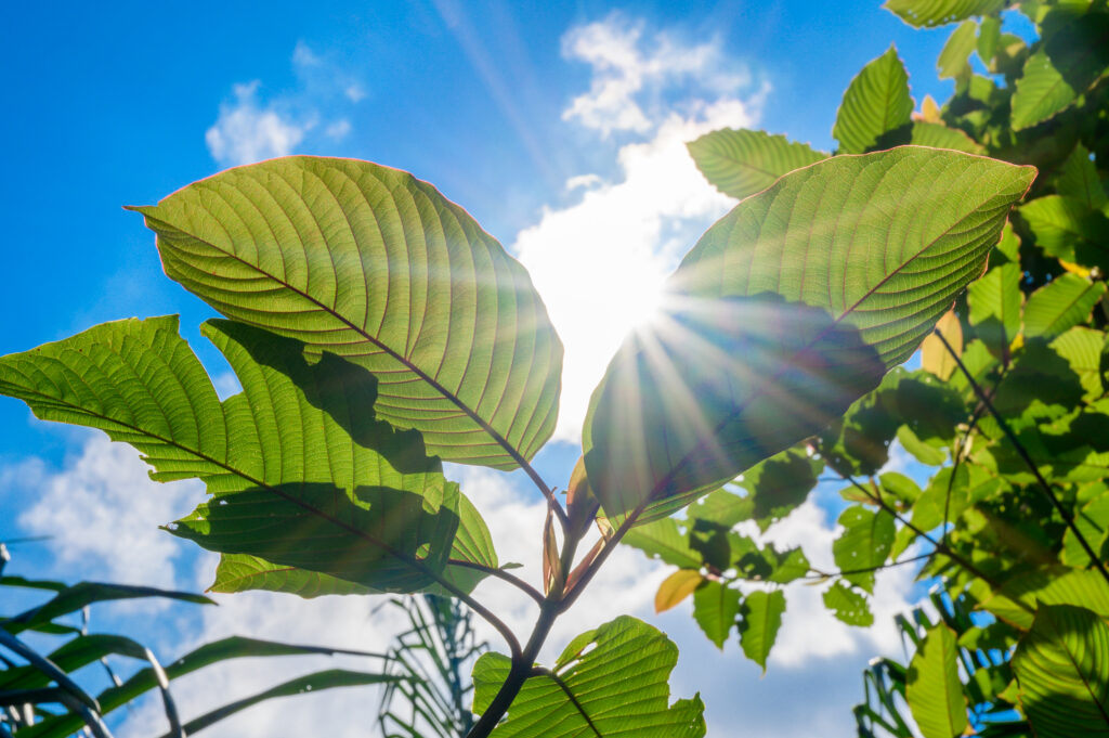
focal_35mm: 44
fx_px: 1354
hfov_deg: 44.5
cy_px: 369
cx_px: 554
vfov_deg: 30.5
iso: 100
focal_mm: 44
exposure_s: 1/200
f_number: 20
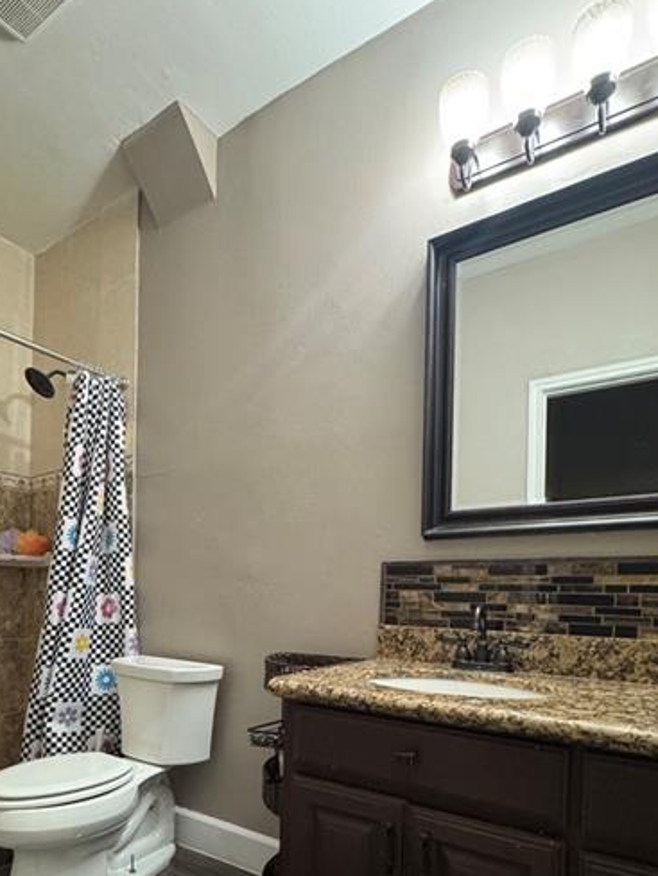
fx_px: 557
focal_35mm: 22
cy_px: 607
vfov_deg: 73.2
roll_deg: -0.7
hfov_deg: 60.8
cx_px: 276
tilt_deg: -1.2
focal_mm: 2.22
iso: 800
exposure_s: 1/60
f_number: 2.2
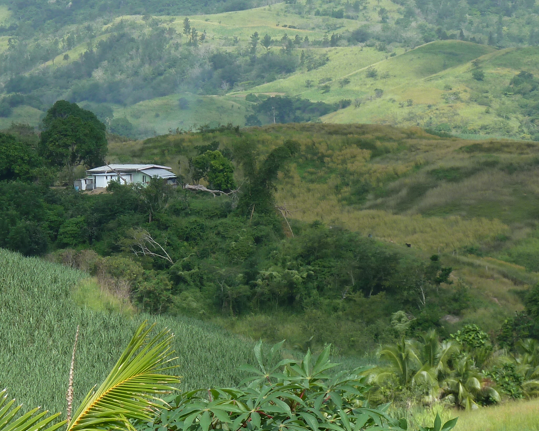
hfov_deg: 9.1
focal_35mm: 212
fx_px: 3382
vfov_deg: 7.3
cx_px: 142
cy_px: 174
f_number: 4.4
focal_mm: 18.2
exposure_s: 1/400
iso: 80
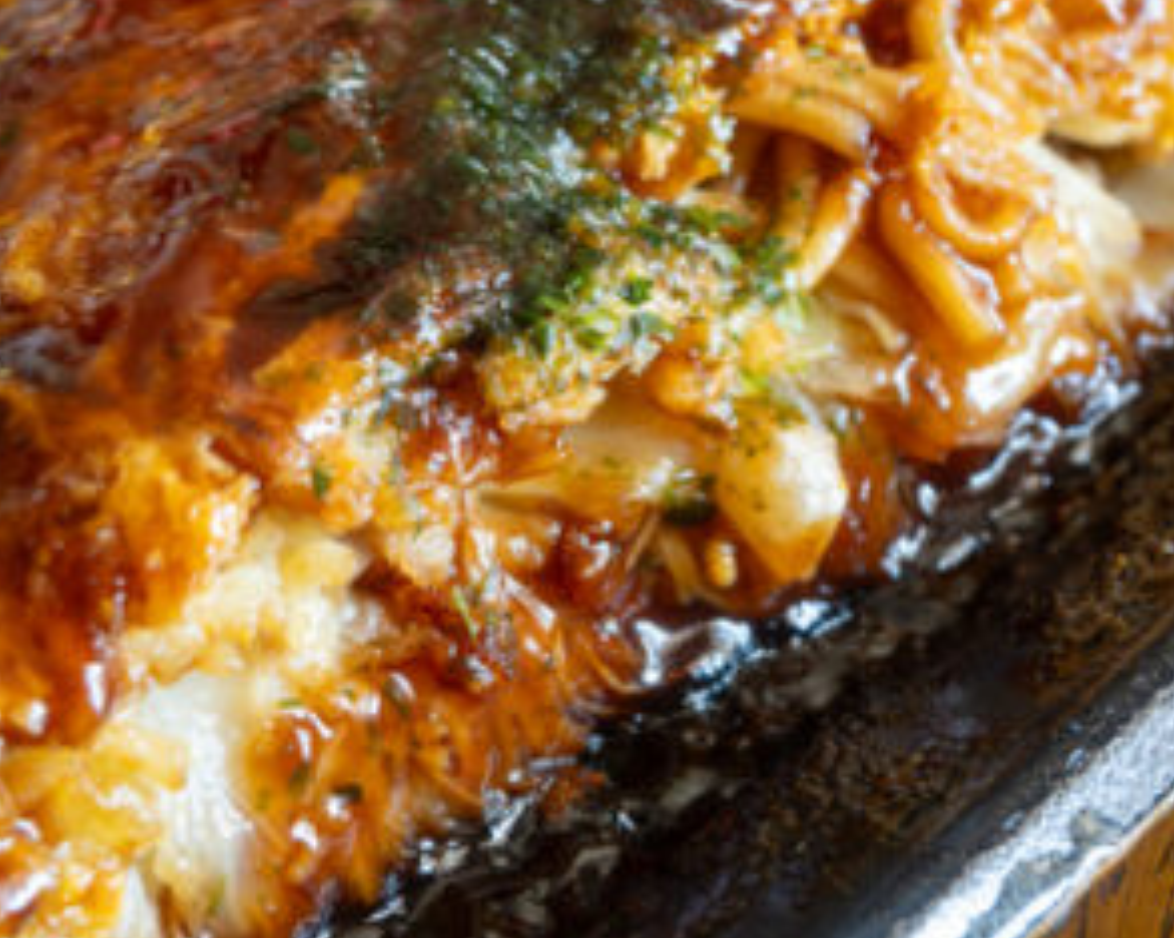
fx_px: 3507
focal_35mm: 101
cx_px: 529
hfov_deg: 19.0
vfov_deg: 15.2
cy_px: 297
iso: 100
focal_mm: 35
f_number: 6.3
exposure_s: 1/1.67
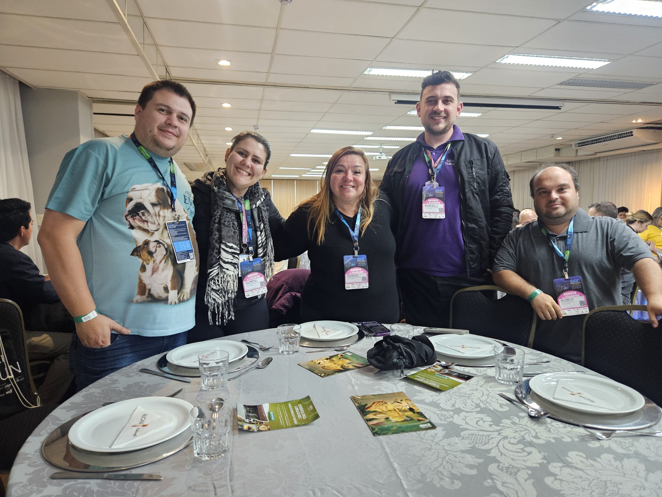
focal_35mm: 23
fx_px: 440
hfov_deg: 73.9
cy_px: 248
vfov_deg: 58.9
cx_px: 331
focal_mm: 5.4
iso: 500
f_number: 1.8
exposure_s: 1/40
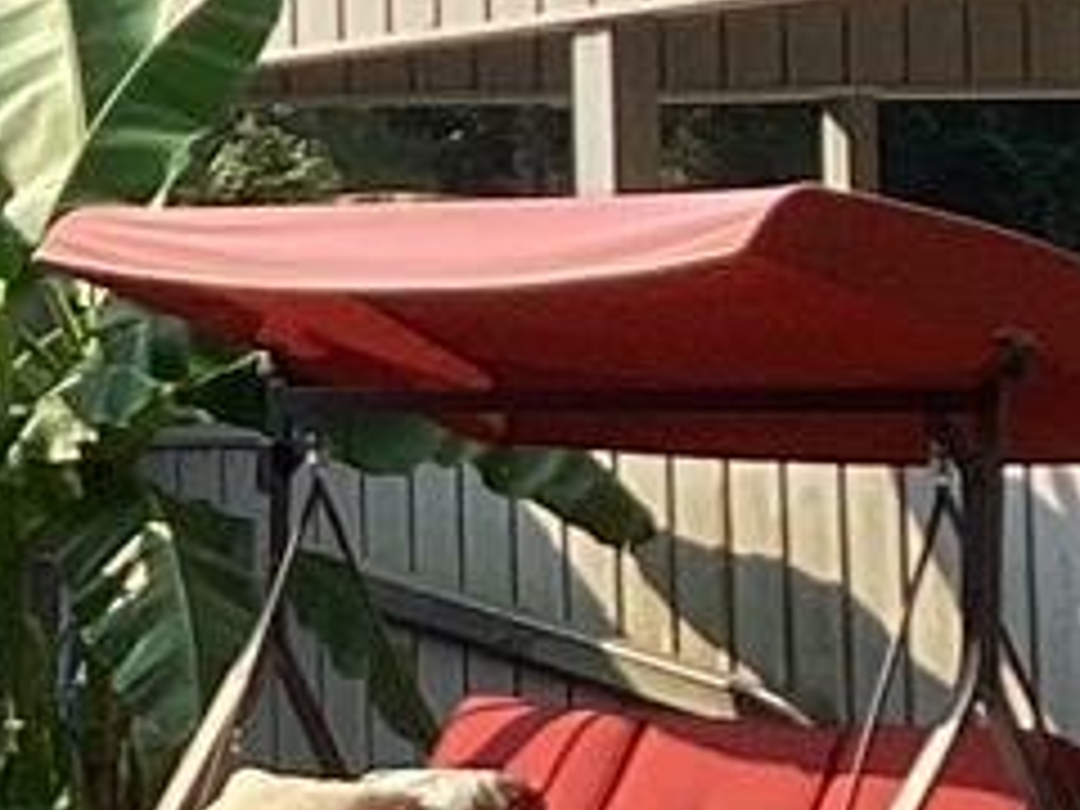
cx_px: -1971
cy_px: 338
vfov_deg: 7.0
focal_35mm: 211
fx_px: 6583
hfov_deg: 8.2
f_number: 2.4
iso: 25
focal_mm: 3.3
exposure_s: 1/586
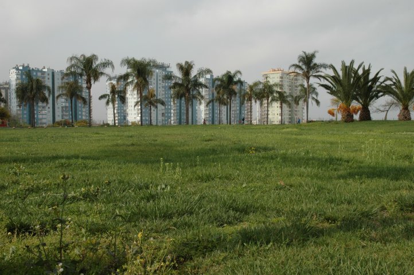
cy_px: 138
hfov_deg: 48.0
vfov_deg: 33.0
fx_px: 465
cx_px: 207
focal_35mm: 40
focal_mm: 27
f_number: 14
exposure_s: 1/125
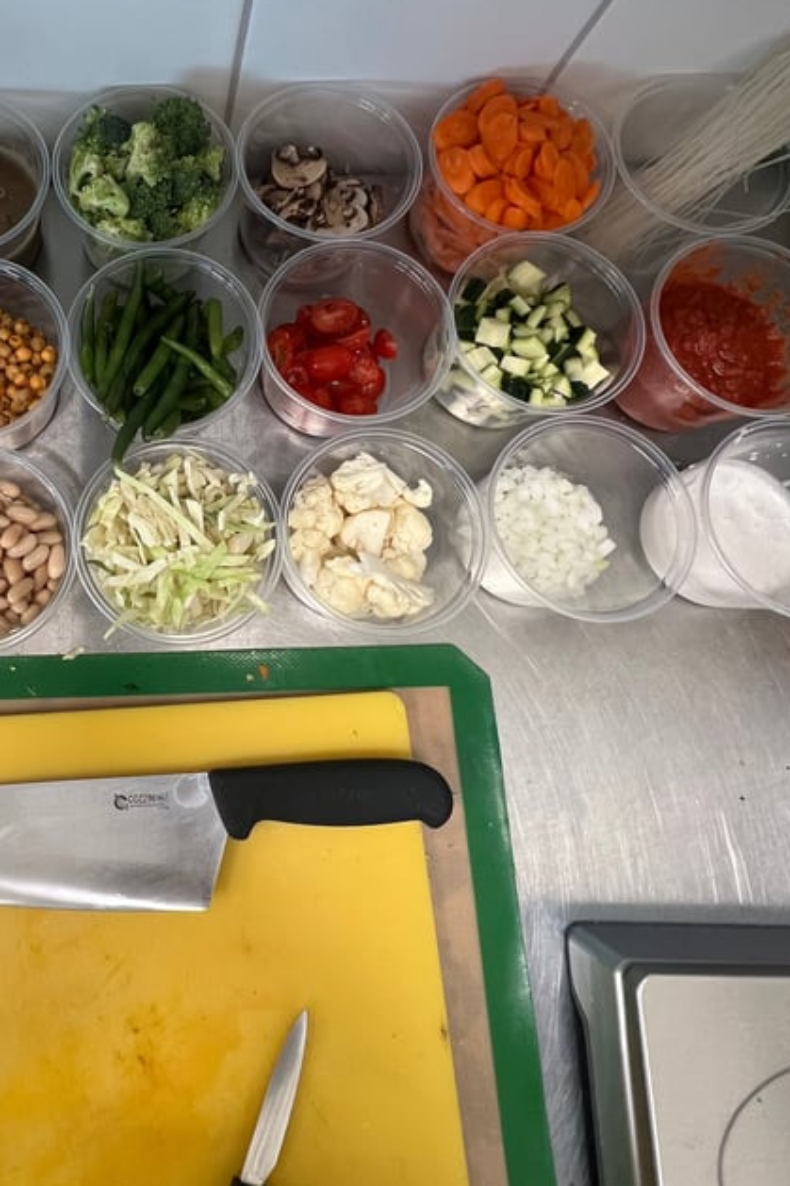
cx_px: 136
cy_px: 470
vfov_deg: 77.6
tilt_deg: -75.7
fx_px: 725
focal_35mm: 22
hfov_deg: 52.7
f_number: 1.8
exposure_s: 1/50
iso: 200
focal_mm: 1.57
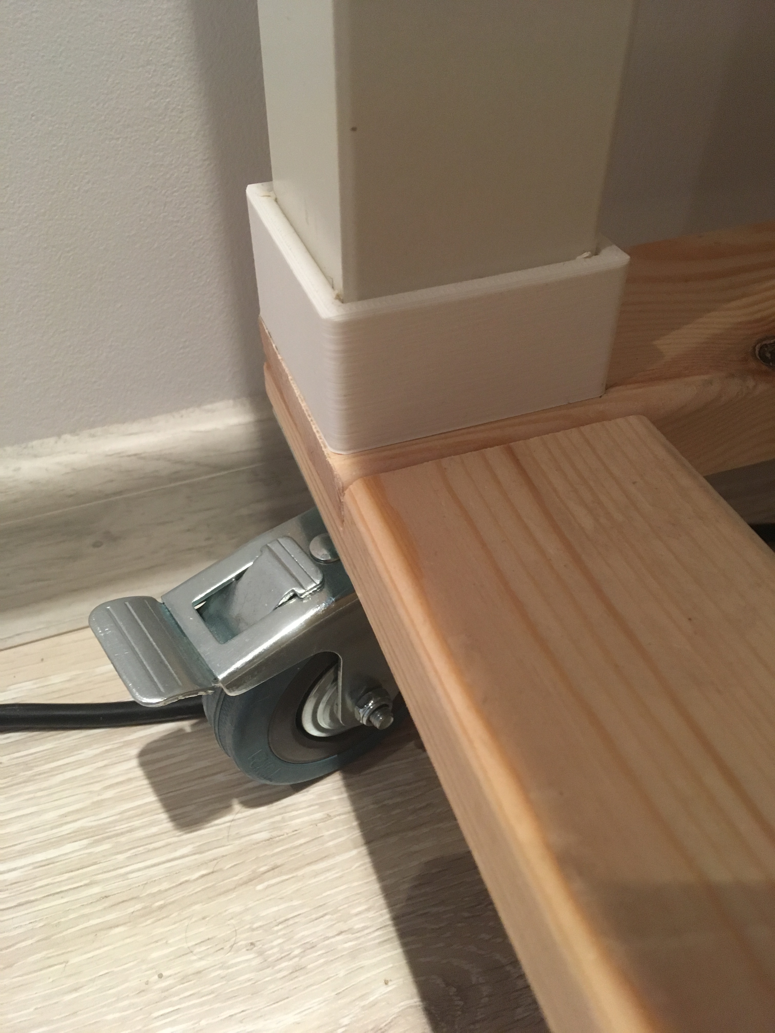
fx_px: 866
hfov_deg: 48.2
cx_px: 388
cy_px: 516
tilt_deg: -43.7
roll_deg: -0.2
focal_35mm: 29
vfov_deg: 61.7
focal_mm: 4.15
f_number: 2.2
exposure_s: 1/33
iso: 200
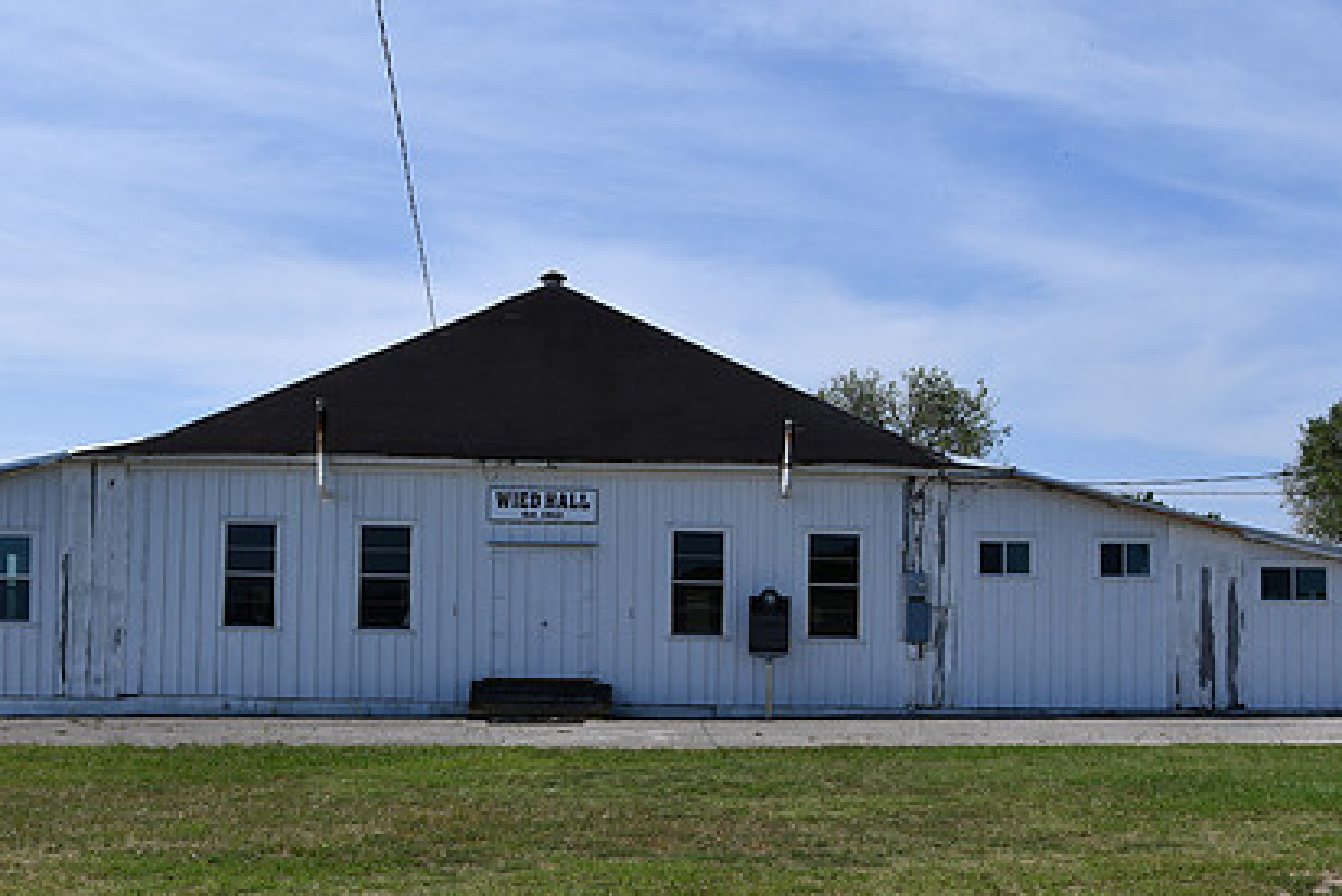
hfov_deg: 50.6
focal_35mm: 38
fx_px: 1417
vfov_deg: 34.9
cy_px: 569
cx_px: 590
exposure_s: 1/500
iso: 200
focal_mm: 18
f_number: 11
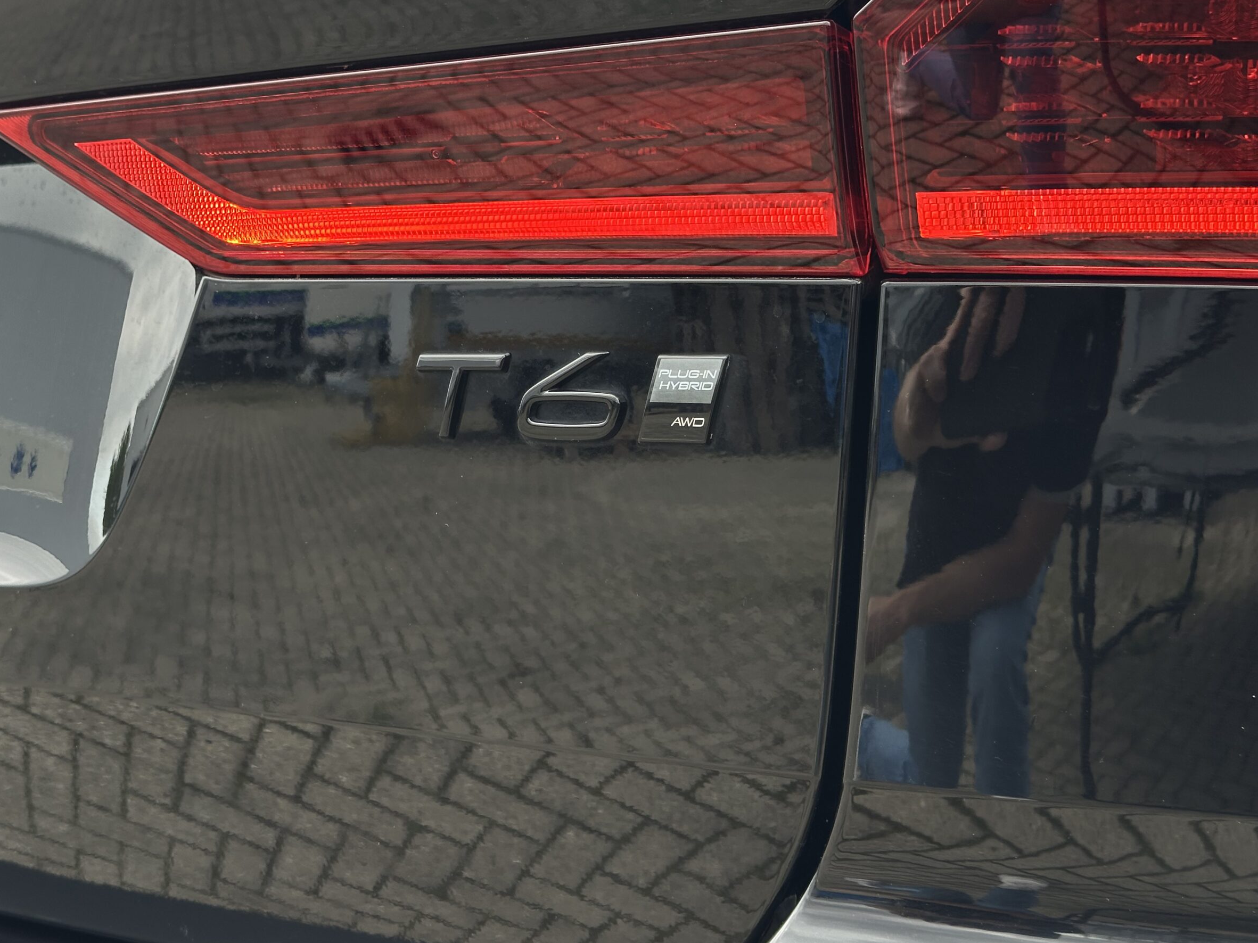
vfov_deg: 28.0
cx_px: 594
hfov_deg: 36.8
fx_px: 1890
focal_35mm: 52
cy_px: 460
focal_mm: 6.86
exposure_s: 1/238
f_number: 1.78
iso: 64
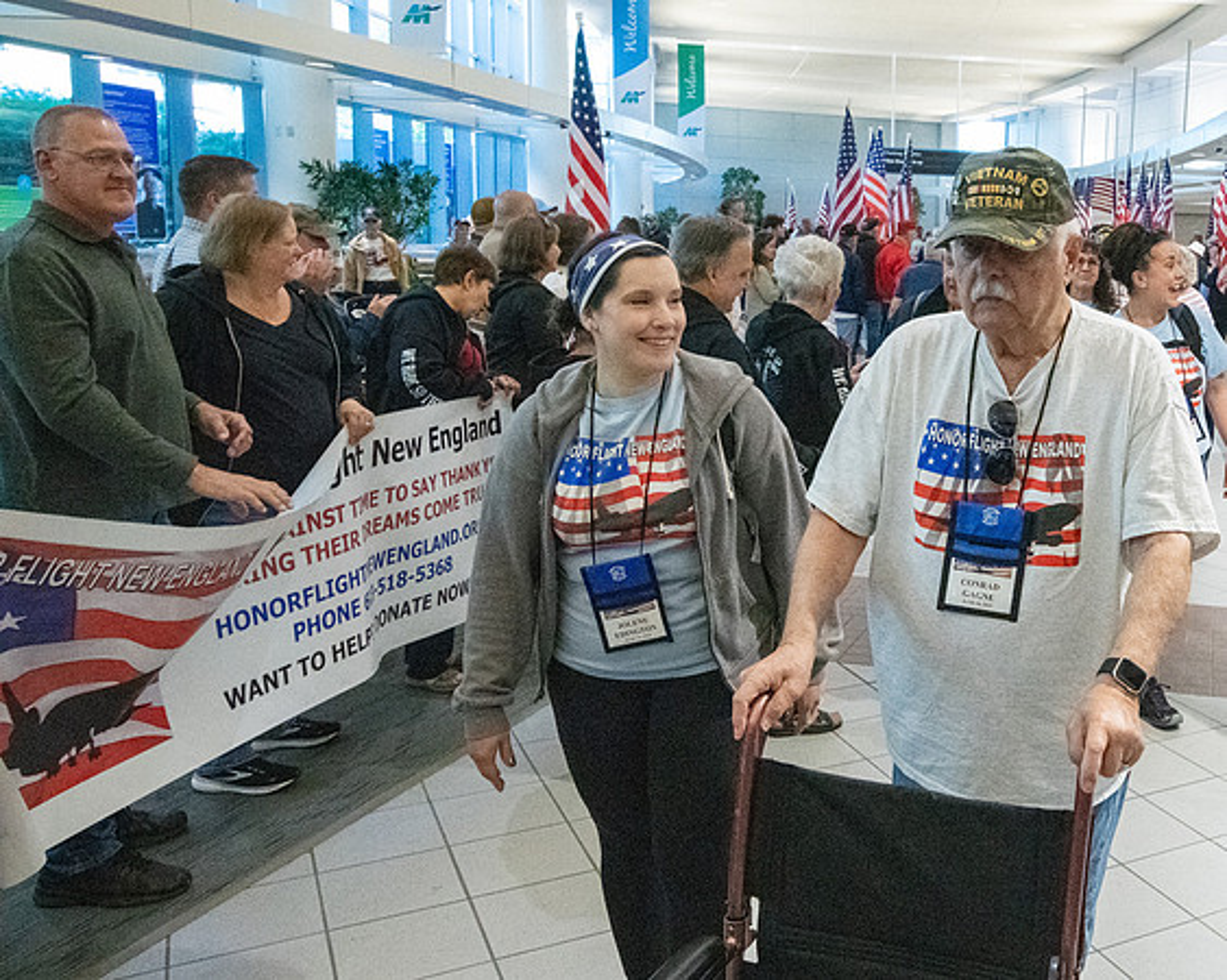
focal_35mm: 36
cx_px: 976
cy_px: 416
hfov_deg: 47.8
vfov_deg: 41.2
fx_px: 1301
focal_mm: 24
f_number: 7.1
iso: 20000
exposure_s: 1/400
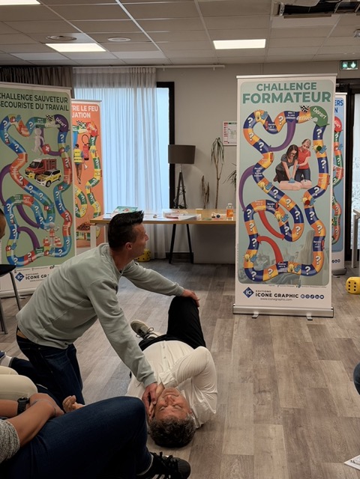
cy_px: 240
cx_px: 180
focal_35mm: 48
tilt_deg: -4.6
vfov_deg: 39.7
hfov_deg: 30.3
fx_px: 666
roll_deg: -1.7
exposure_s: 1/100
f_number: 1.78
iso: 50
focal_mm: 6.76
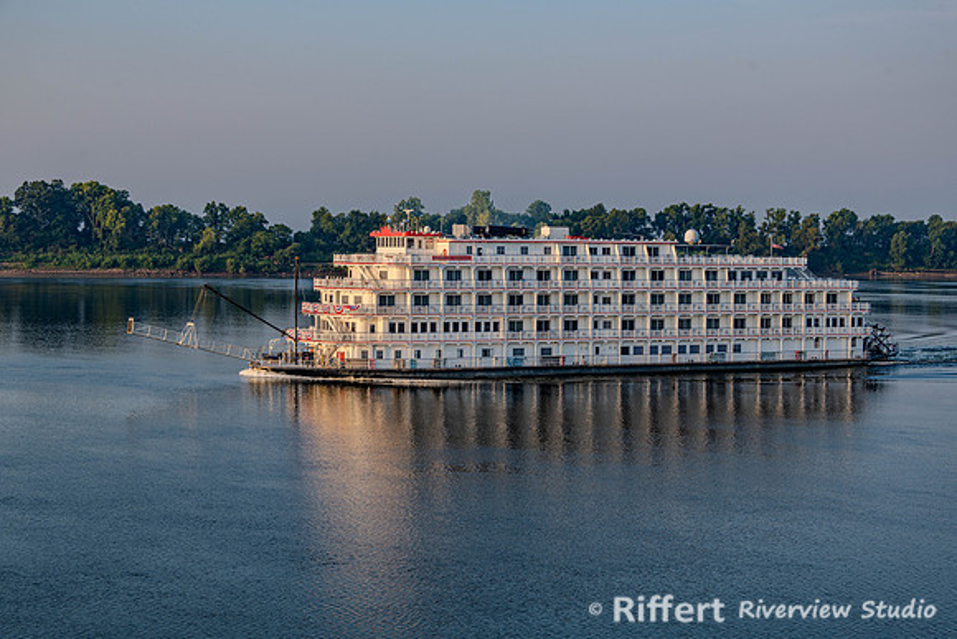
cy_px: 320
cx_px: 478
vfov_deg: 20.4
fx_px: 1771
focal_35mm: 67
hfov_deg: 30.2
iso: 80
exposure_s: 1/160
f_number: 8
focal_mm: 65
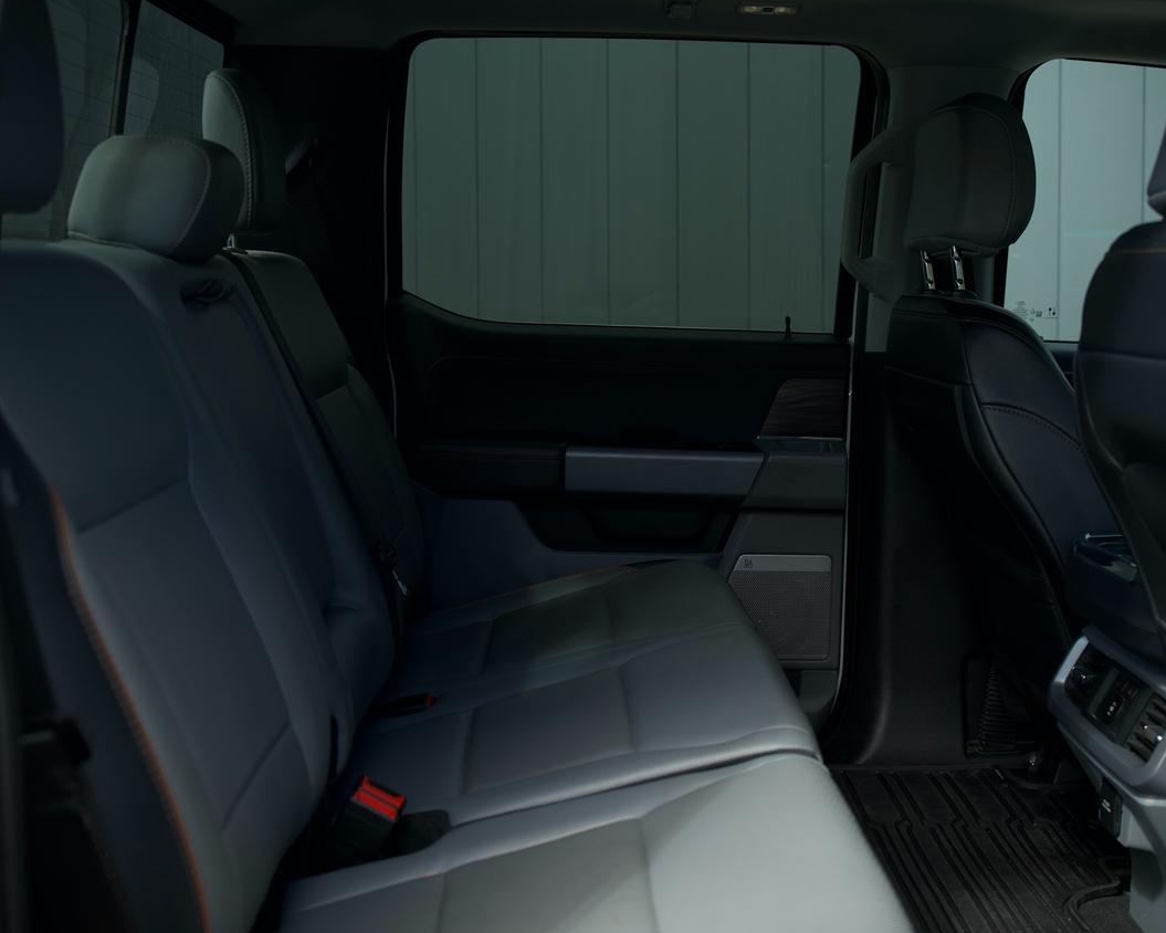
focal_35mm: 41
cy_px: 462
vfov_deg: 36.5
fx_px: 1415
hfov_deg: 44.8
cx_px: 610
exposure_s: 1/50
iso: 250
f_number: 2.8
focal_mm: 24
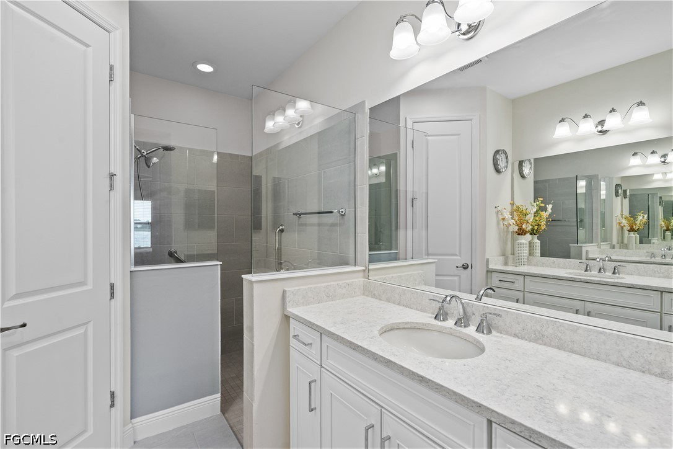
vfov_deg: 73.7
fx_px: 299
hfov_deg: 96.7
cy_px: 224
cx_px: 336
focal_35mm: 16
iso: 400
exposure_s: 1/40
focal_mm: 16
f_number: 8
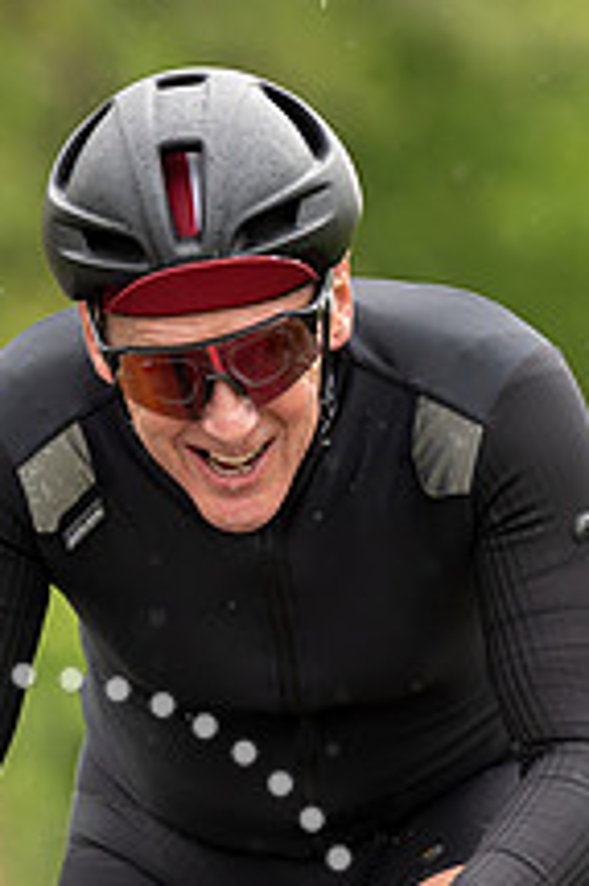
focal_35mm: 761
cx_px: 277
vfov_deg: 2.7
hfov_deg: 1.8
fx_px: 18705
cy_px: 506
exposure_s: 1/1000
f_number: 3.5
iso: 400
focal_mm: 200
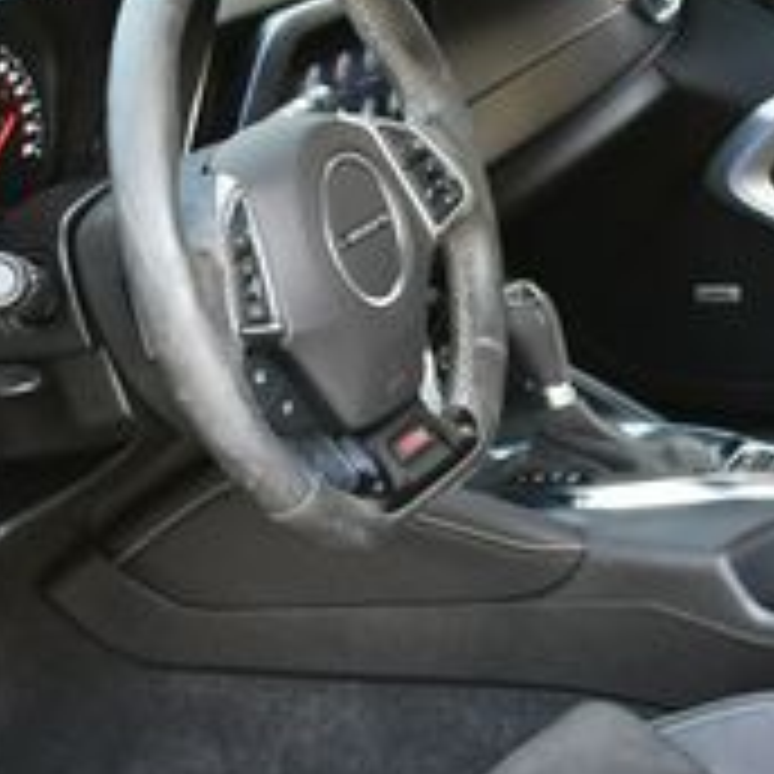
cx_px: 760
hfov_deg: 15.0
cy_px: 680
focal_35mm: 114
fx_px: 2884
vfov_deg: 15.1
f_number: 3.5
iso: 800
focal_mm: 18
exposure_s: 1/160
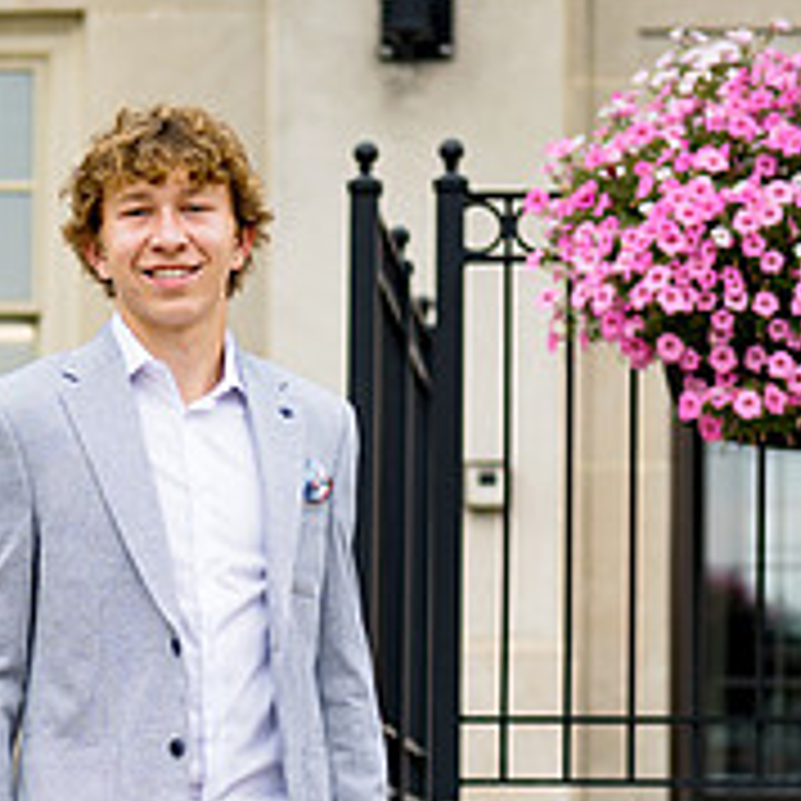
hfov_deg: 9.1
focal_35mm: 192
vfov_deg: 9.0
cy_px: 922
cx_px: 126
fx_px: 5026
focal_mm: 43
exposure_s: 1/500
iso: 100
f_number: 1.8
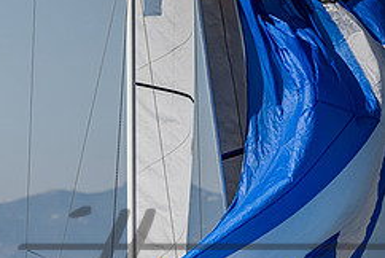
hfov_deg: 3.9
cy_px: 284
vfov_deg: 2.6
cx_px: -63
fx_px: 5600
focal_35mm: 523
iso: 400
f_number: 5
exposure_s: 1/5000
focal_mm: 210
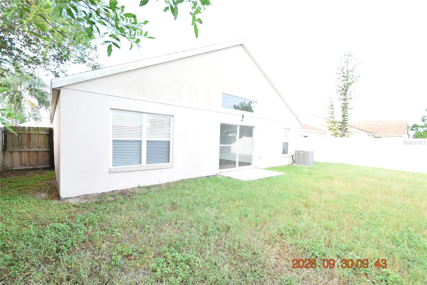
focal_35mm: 15
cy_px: 142
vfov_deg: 77.3
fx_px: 178
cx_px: 214
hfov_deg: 100.4
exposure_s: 1/180
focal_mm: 10
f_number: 6.7
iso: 400
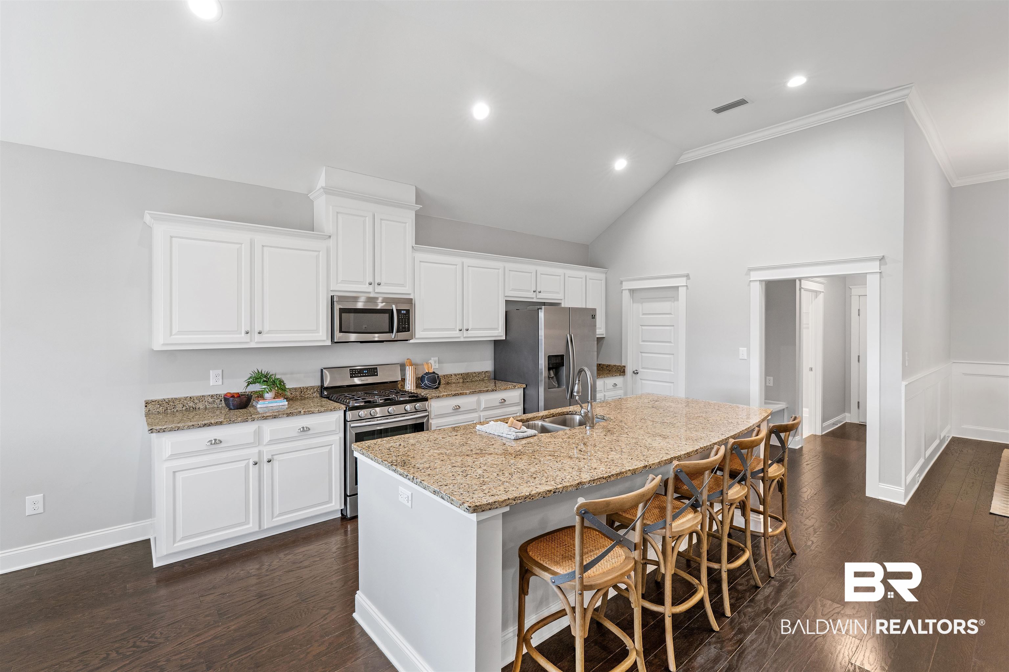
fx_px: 448
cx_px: 504
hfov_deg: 96.7
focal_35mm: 16
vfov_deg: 73.7
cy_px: 336
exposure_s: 1/8
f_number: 8
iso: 400
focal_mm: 16
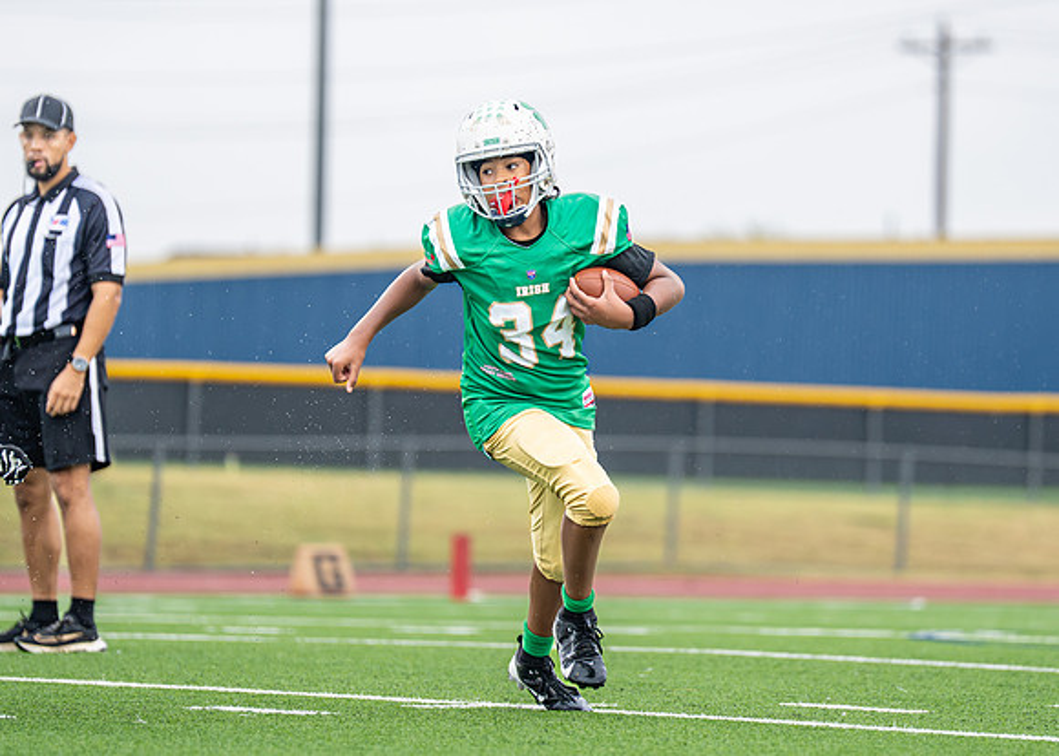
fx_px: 9207
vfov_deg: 4.7
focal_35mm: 306
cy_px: 362
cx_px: 619
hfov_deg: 6.6
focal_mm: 200
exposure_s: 1/1000
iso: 500
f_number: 2.8
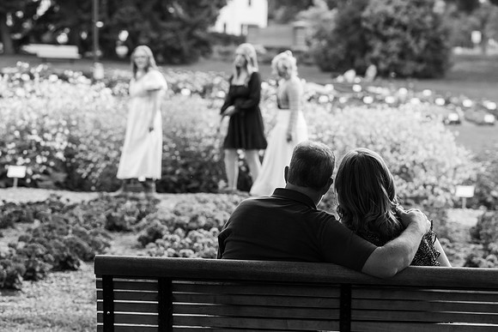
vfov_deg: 11.2
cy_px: 166
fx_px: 1688
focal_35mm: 122
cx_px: 249
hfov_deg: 16.8
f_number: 5.6
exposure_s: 1/200
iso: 2500
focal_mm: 122
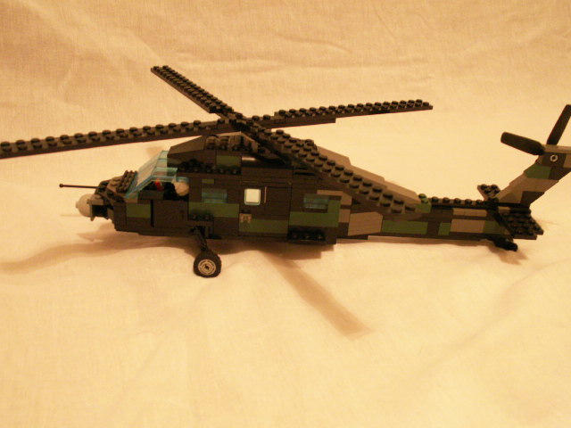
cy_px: 214
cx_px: 286
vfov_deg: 40.7
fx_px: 577
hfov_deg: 52.6
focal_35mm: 35
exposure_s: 1/4
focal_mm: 5.86
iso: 160
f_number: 2.8
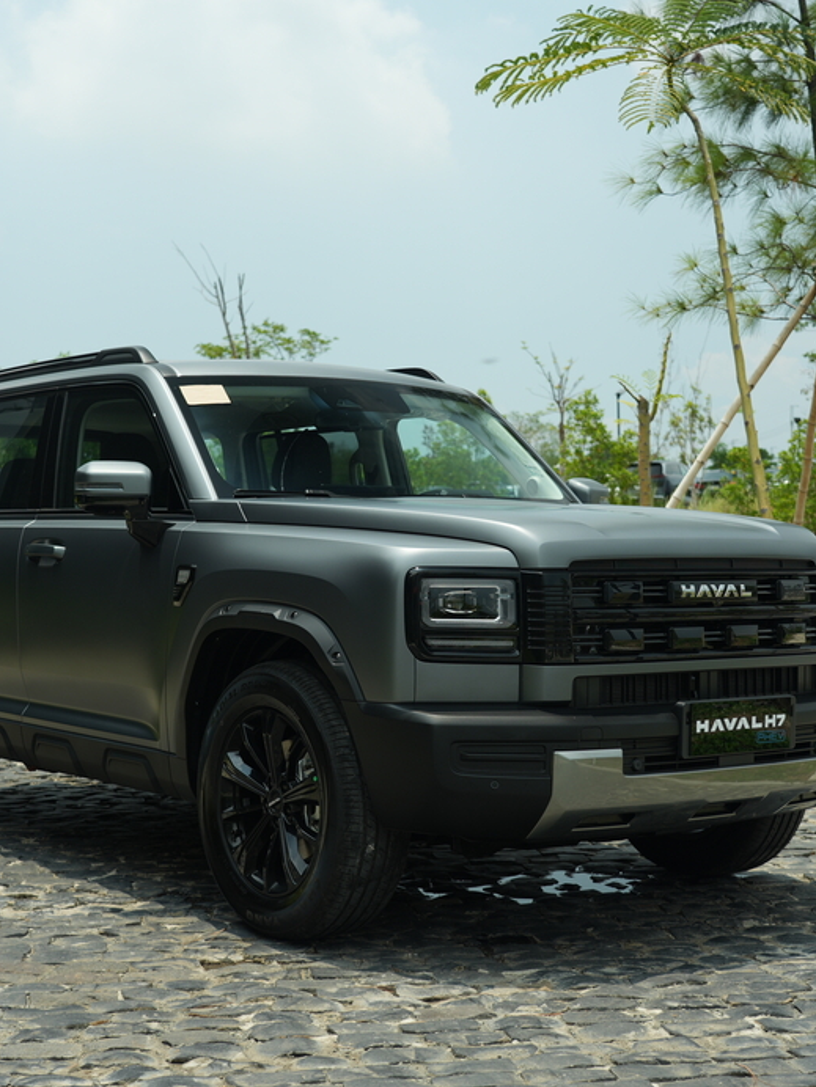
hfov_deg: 27.0
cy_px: 540
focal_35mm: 54
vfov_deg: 35.5
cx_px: 362
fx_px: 1697
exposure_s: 1/500
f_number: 4
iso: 100
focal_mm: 36
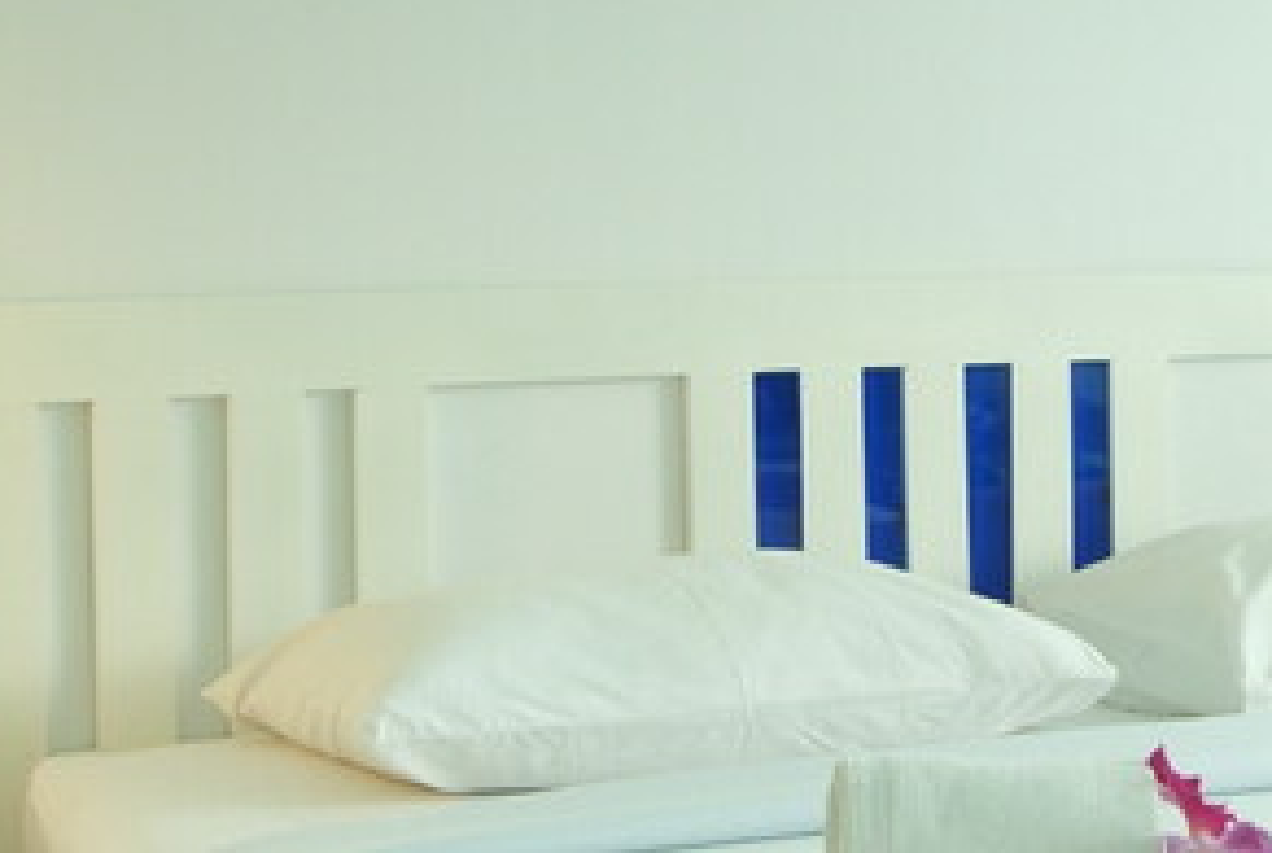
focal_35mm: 84
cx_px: 1128
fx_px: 2972
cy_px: 206
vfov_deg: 16.2
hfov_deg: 23.6
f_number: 13
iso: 200
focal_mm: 15
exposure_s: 1/3
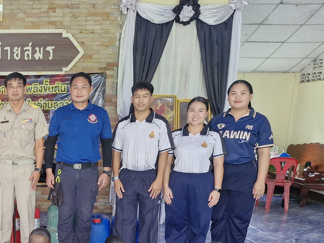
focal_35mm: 53
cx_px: -1
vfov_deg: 26.5
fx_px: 496
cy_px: 226
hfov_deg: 33.1
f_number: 1.8
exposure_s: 1/100
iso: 200
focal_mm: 5.54
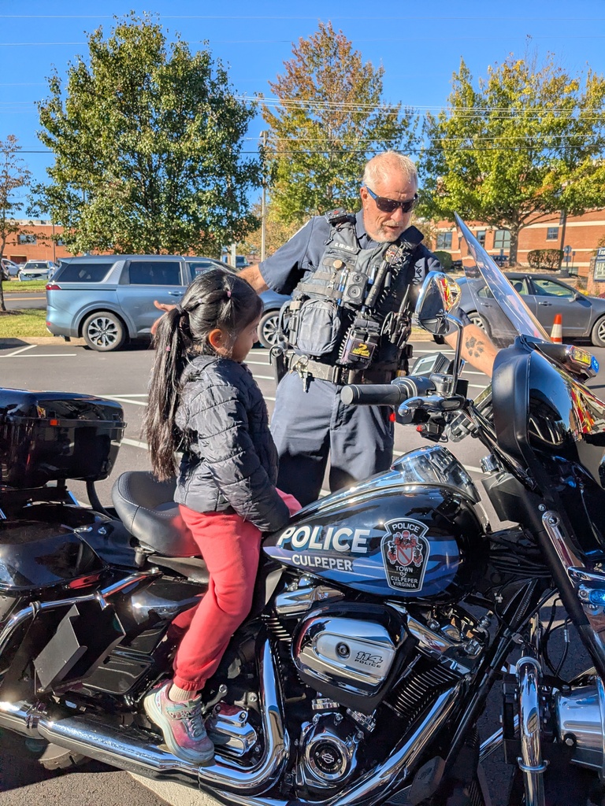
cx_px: 302
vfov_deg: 65.3
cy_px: 403
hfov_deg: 51.4
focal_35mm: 27
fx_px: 629
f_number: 1.73
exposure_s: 1/3891
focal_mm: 4.38
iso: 58
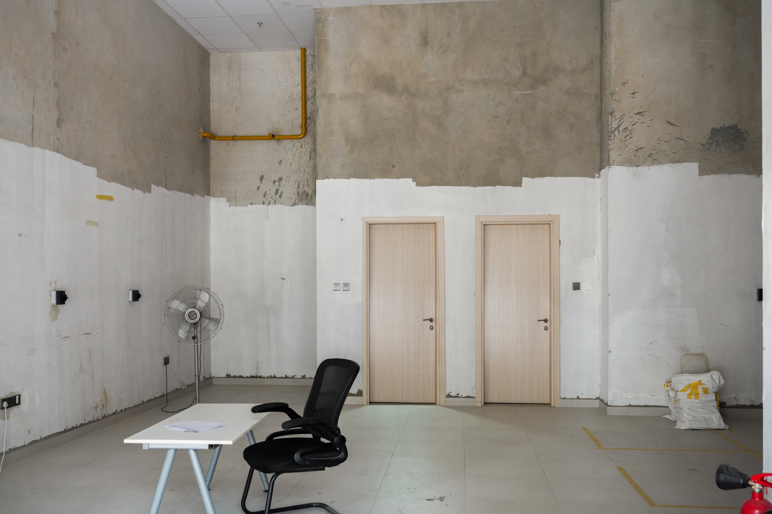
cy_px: 257
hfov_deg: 54.4
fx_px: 750
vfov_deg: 37.9
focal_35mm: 35
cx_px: 386
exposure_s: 1/45
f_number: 5.6
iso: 800
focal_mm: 35
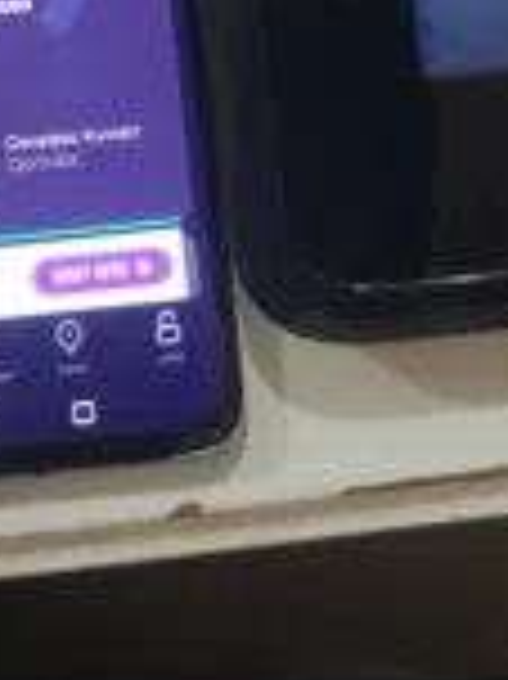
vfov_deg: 30.9
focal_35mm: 61
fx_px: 1195
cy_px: 135
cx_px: 351
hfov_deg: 23.8
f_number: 1.8
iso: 400
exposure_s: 1/24
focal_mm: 6.4
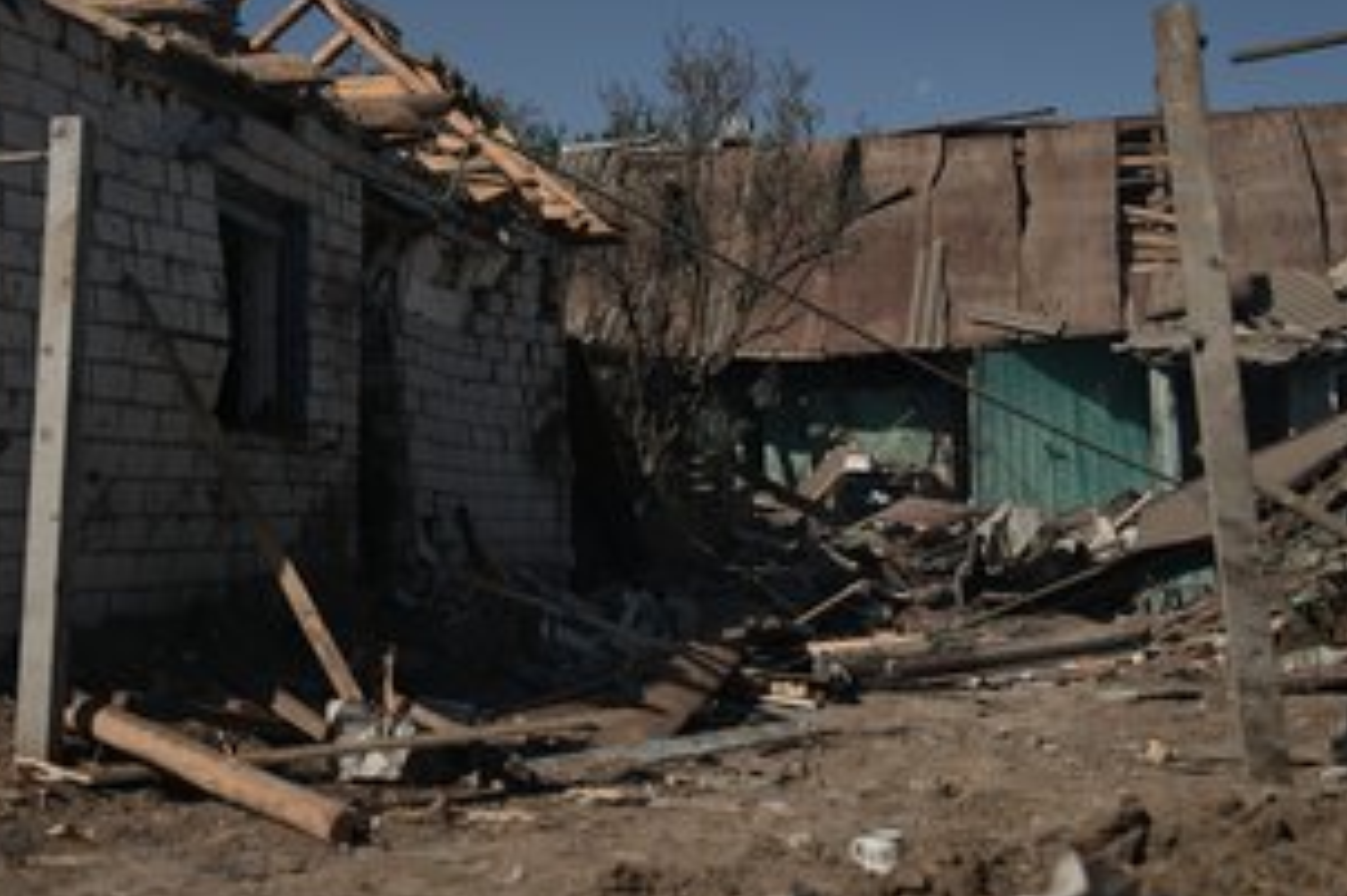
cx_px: 540
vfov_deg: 23.7
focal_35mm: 57
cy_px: 332
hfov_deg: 35.0
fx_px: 2131
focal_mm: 43
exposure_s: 1/500
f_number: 2.8
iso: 80
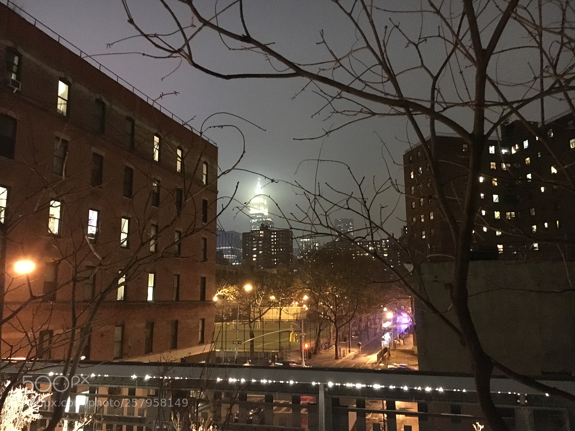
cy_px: 216
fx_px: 482
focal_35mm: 29
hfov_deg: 61.7
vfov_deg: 48.2
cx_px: 288
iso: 1000
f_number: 2.2
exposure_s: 1/15
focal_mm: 4.15
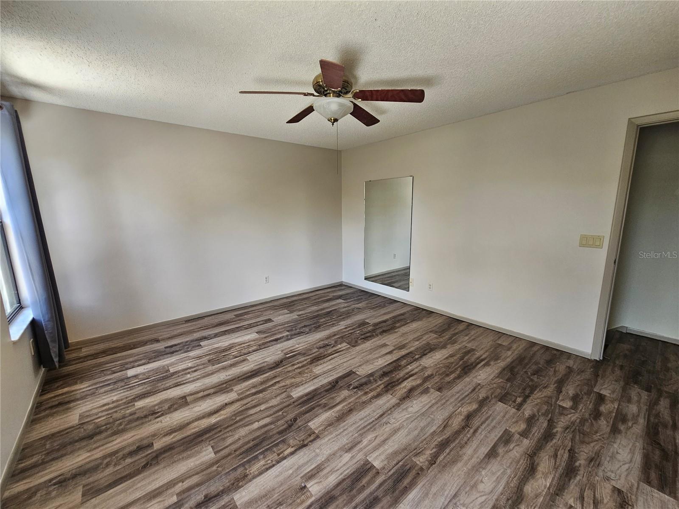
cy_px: 254
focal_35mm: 13
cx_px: 340
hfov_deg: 106.2
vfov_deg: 89.9
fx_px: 255
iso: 125
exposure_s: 1/77
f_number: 2.2
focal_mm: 2.2
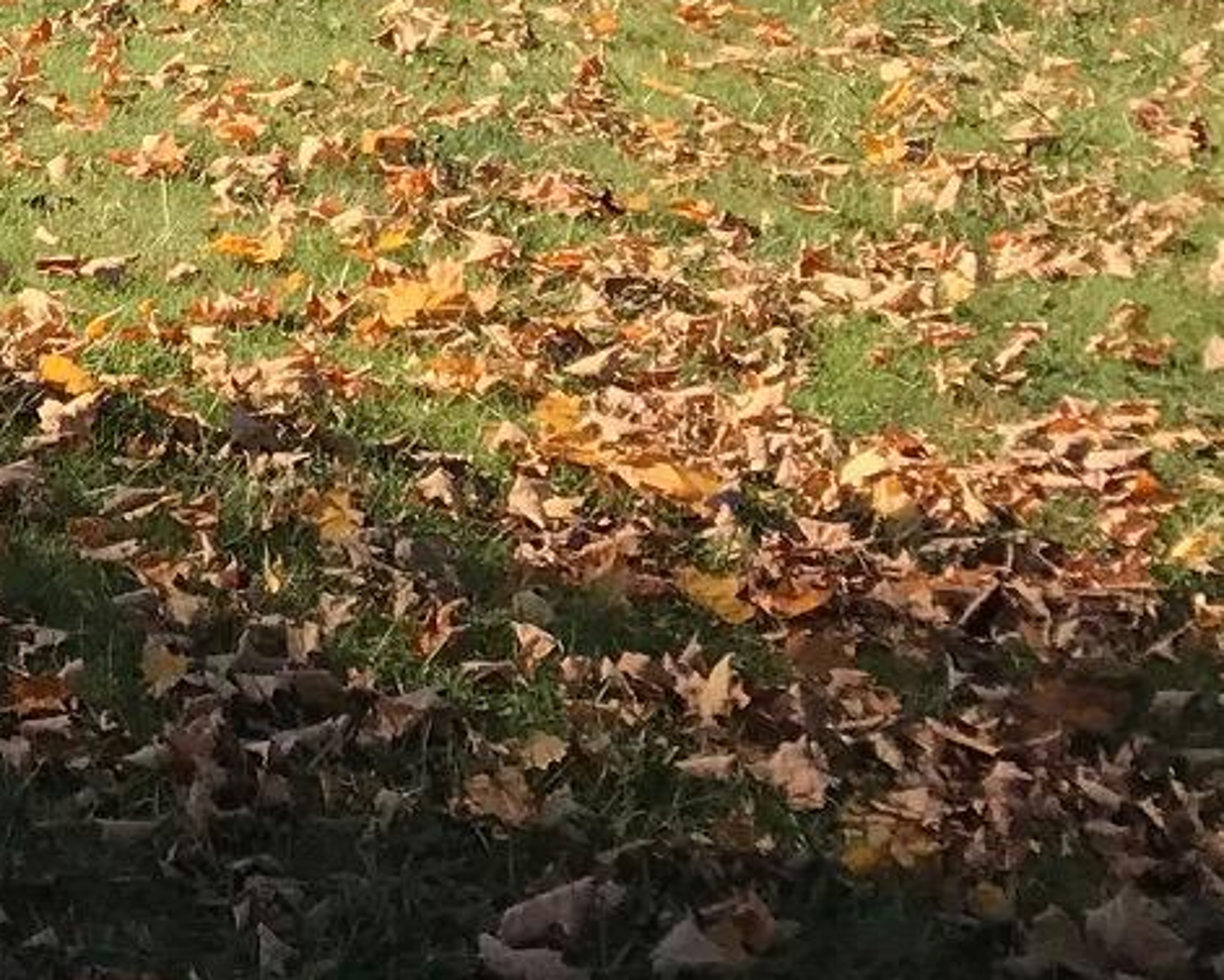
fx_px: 4239
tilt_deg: +5.4
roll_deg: -0.6
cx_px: -1305
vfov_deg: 12.0
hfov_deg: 13.7
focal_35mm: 117
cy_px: -858
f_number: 1.8
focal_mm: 3.99
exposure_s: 1/1742
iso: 20
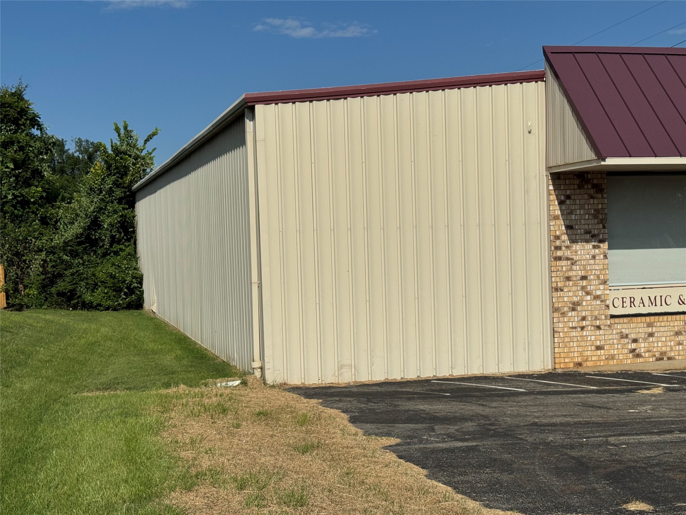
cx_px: 343
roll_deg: +1.4
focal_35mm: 48
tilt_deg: -2.7
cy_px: 258
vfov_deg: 30.3
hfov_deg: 39.7
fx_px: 951
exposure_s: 1/15385
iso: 64
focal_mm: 6.76
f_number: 1.78
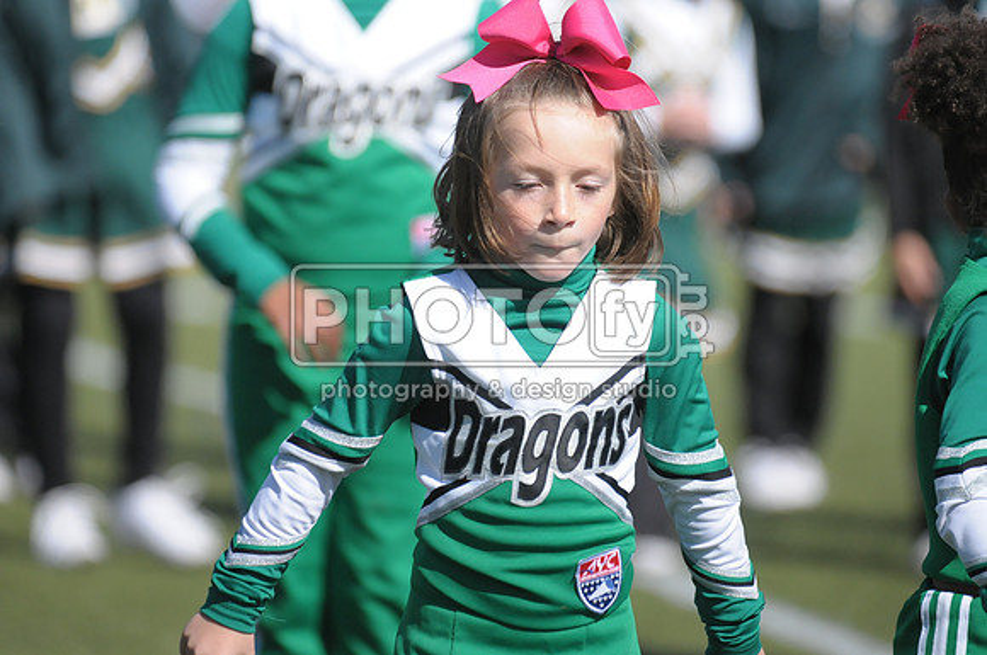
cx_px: 494
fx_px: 12731
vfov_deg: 2.9
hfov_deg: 4.4
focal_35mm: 465
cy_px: 328
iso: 1000
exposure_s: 1/8000
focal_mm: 310
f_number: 4
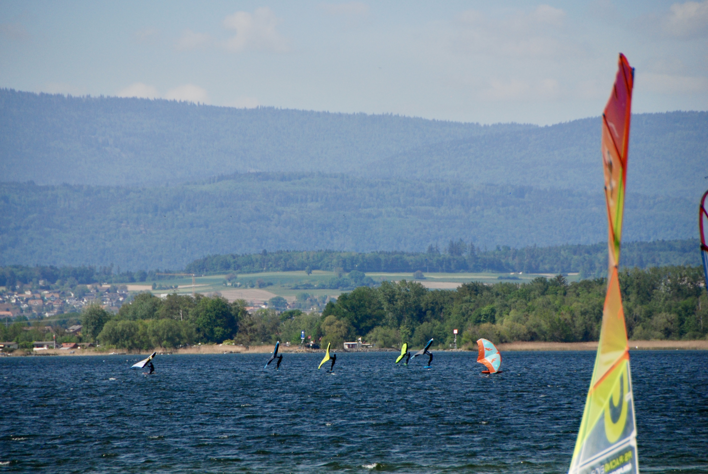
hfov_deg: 8.1
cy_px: 237
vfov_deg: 5.4
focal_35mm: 255
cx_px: 354
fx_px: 5021
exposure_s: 1/2500
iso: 400
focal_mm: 170
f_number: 5.6
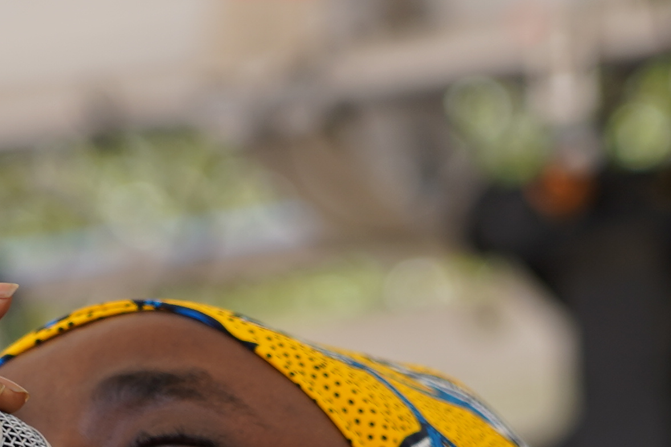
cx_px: 351
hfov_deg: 3.9
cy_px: 630
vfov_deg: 2.6
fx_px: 9970
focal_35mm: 535
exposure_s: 1/200
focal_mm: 105
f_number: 4.5
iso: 100
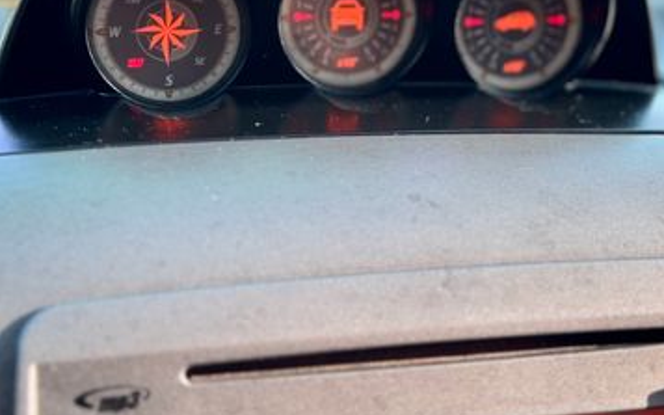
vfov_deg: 19.3
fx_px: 1212
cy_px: 99
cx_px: 376
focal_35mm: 67
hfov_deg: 30.6
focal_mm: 6.76
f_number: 1.78
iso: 80
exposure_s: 1/121
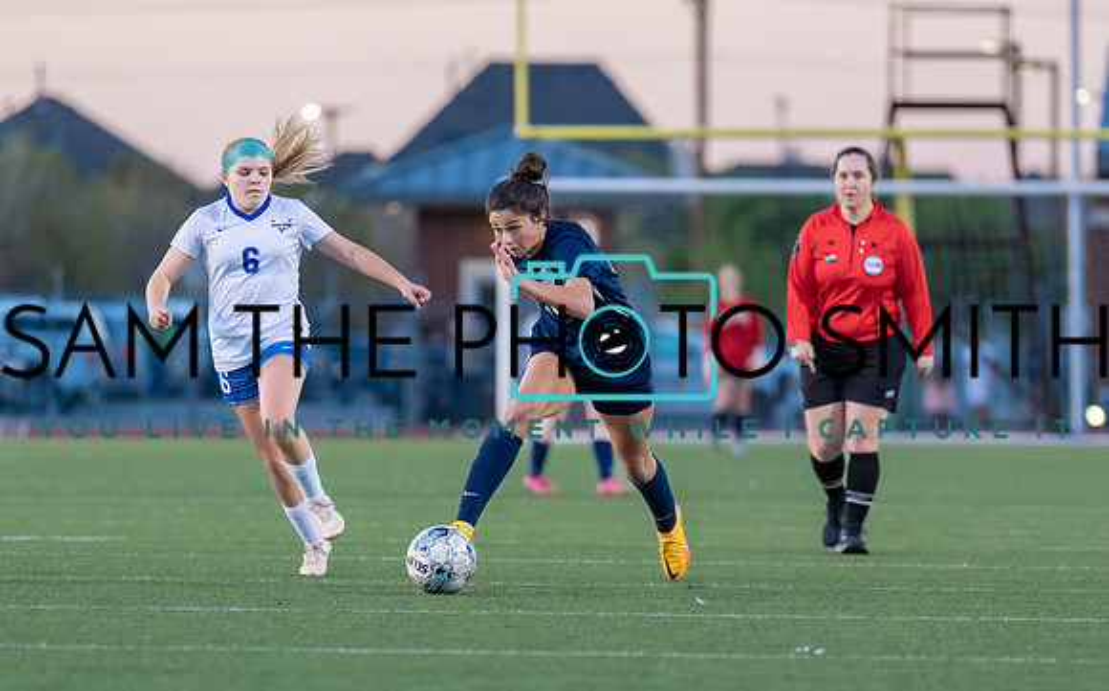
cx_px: 619
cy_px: 397
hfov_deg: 5.5
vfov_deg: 3.4
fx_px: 11520
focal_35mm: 382
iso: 1000
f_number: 2.8
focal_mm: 200
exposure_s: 1/1000
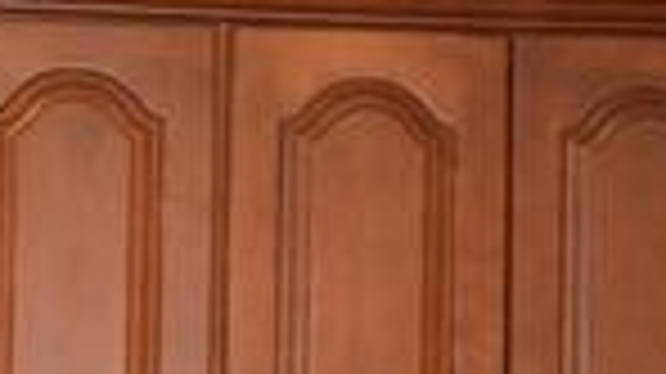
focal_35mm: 229
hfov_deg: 9.4
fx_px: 4035
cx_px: 76
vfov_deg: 5.2
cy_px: 597
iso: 800
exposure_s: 1/80
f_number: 4.5
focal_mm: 21
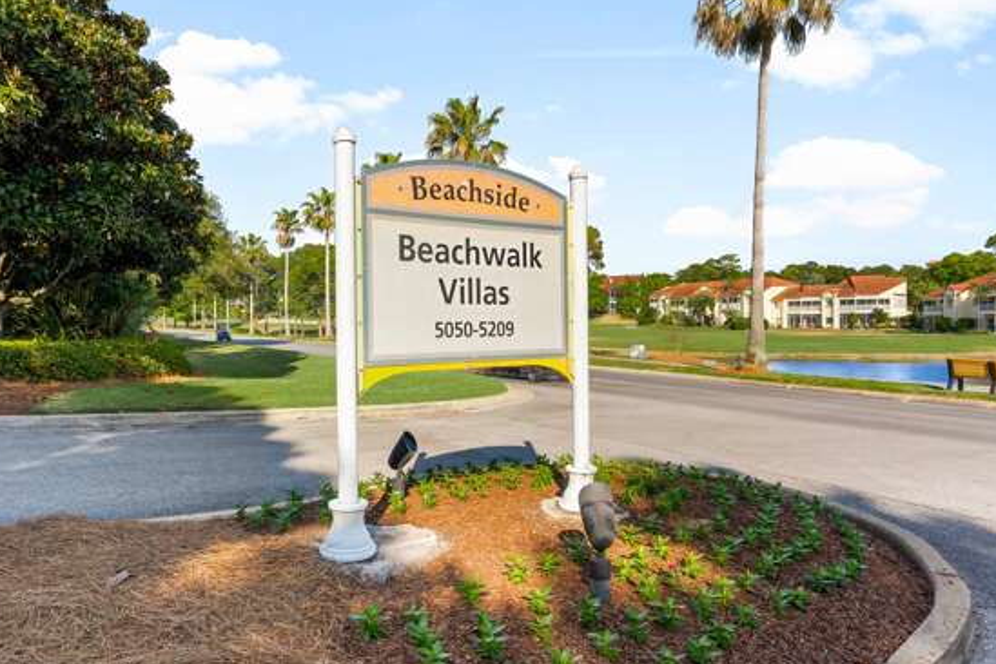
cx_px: 435
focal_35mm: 22
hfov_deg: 77.6
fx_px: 616
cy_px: 330
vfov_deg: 56.7
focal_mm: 15.9
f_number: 8
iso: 400
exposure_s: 1/320
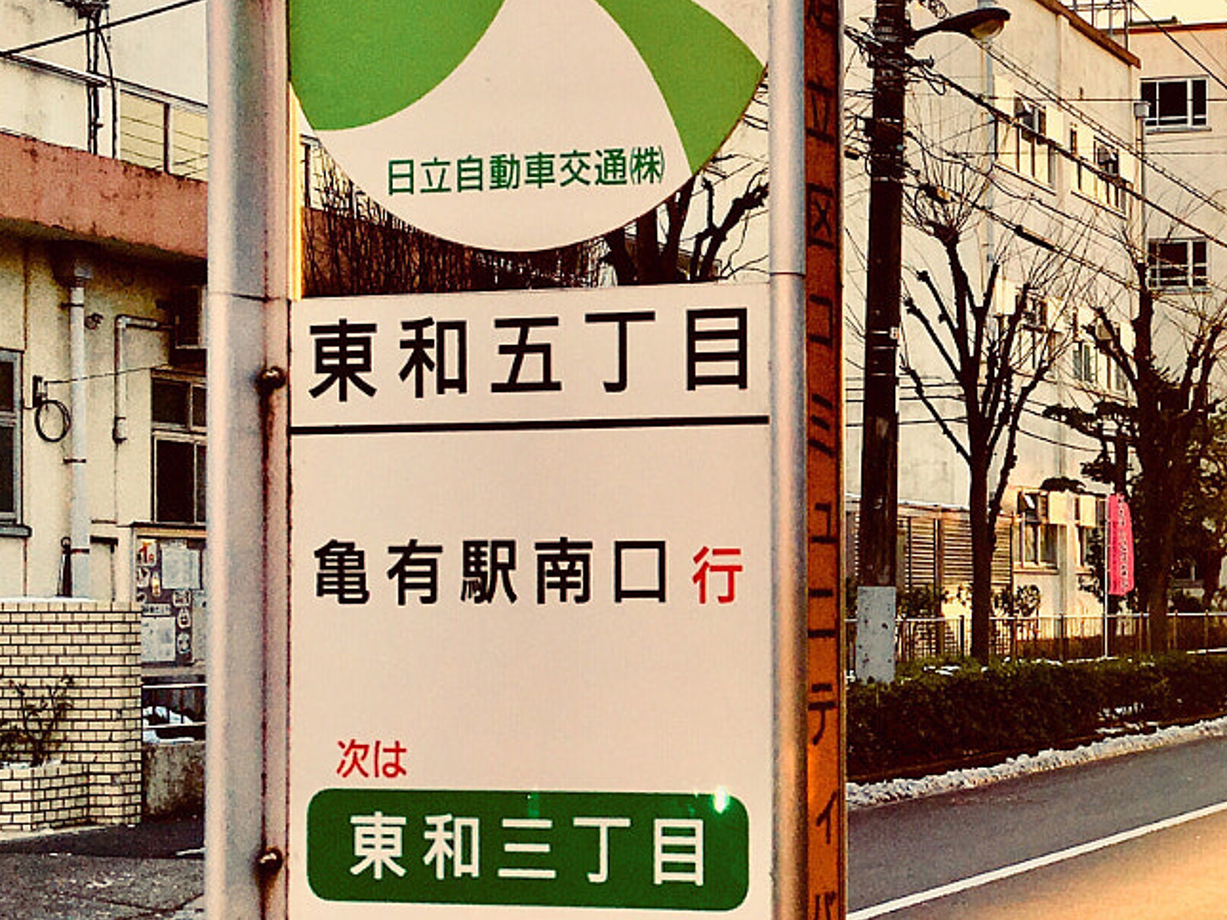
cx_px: 1282
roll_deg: +1.1
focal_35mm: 72
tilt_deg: +0.4
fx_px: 2552
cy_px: 562
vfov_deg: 20.4
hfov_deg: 25.4
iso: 25
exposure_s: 1/232
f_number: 2.2
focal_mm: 4.15
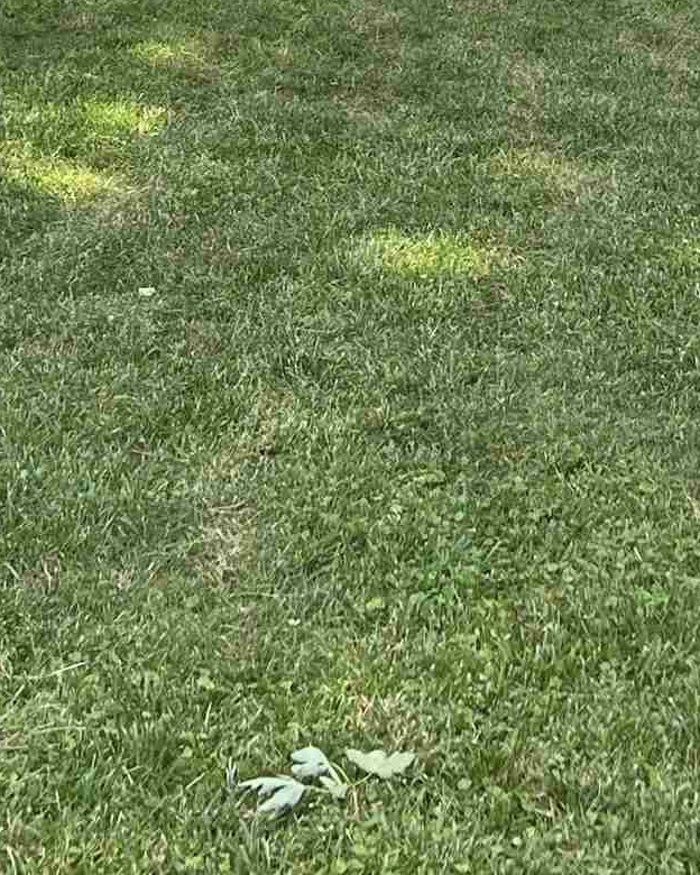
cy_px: -328
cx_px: 598
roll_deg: -1.1
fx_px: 2590
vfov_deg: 17.7
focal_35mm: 100
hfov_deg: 15.3
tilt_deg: -6.0
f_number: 1.5
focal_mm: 5.7
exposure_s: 1/674
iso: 50
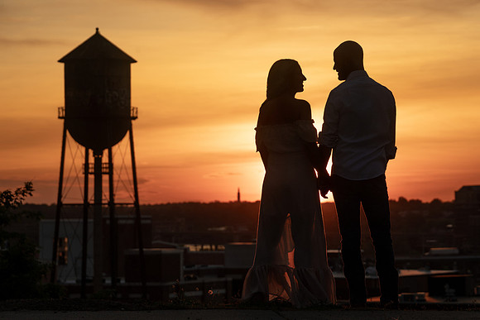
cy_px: 160
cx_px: 240
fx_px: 1920
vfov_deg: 9.5
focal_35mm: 144
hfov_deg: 14.2
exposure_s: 1/200
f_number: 8
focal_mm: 144
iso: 100
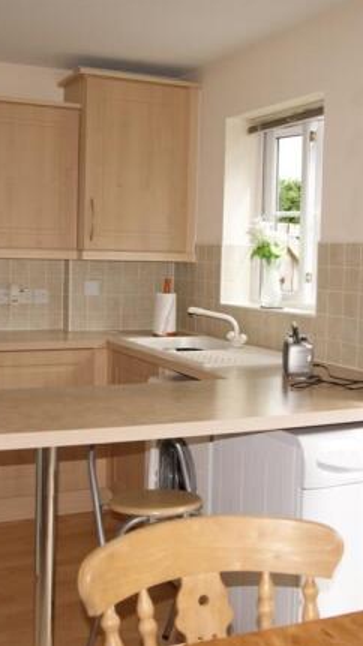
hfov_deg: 27.7
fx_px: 737
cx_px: 186
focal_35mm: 43
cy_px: 322
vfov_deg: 47.4
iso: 100
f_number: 4.5
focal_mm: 18
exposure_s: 1/60
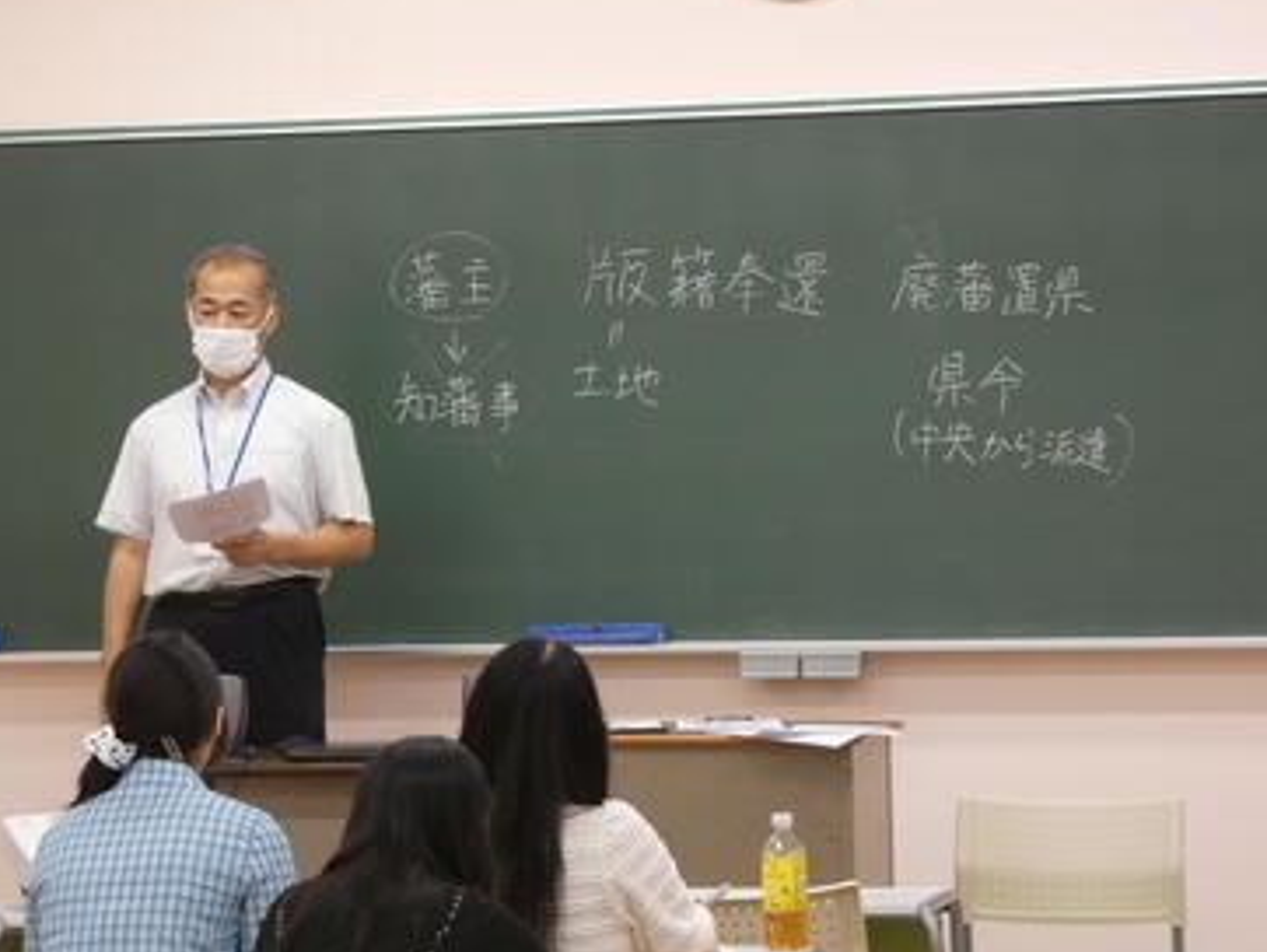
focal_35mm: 138
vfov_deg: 10.8
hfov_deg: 14.3
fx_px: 5054
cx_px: 574
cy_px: 476
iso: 500
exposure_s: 1/80
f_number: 5.2
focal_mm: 22.4
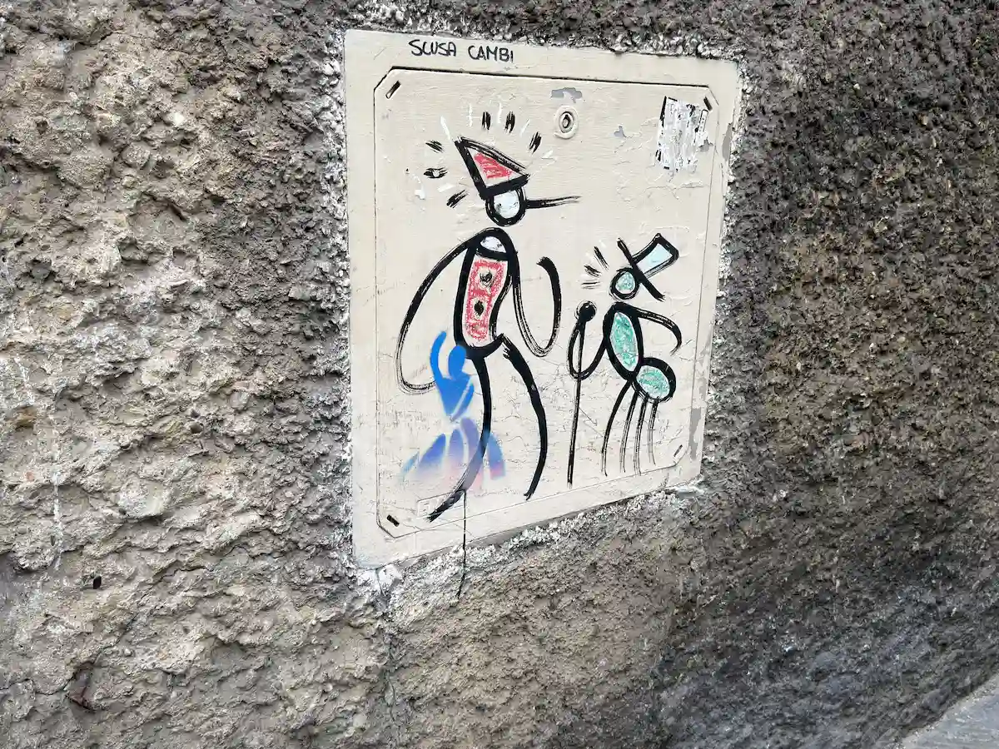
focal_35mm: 35
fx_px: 1010
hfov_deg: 52.6
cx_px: 500
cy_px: 374
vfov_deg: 40.7
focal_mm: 6.76
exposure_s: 1/325
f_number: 1.78
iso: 64
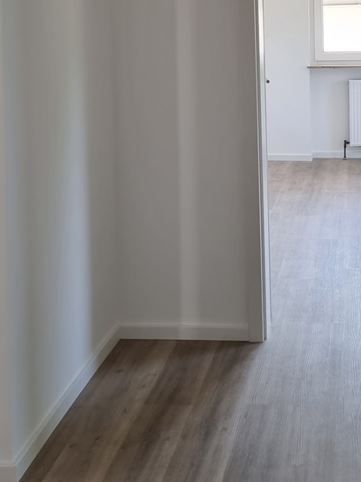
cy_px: 59
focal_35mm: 52
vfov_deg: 35.0
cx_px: 304
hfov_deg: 27.3
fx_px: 724
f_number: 1.8
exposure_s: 1/100
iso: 125
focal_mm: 6.7
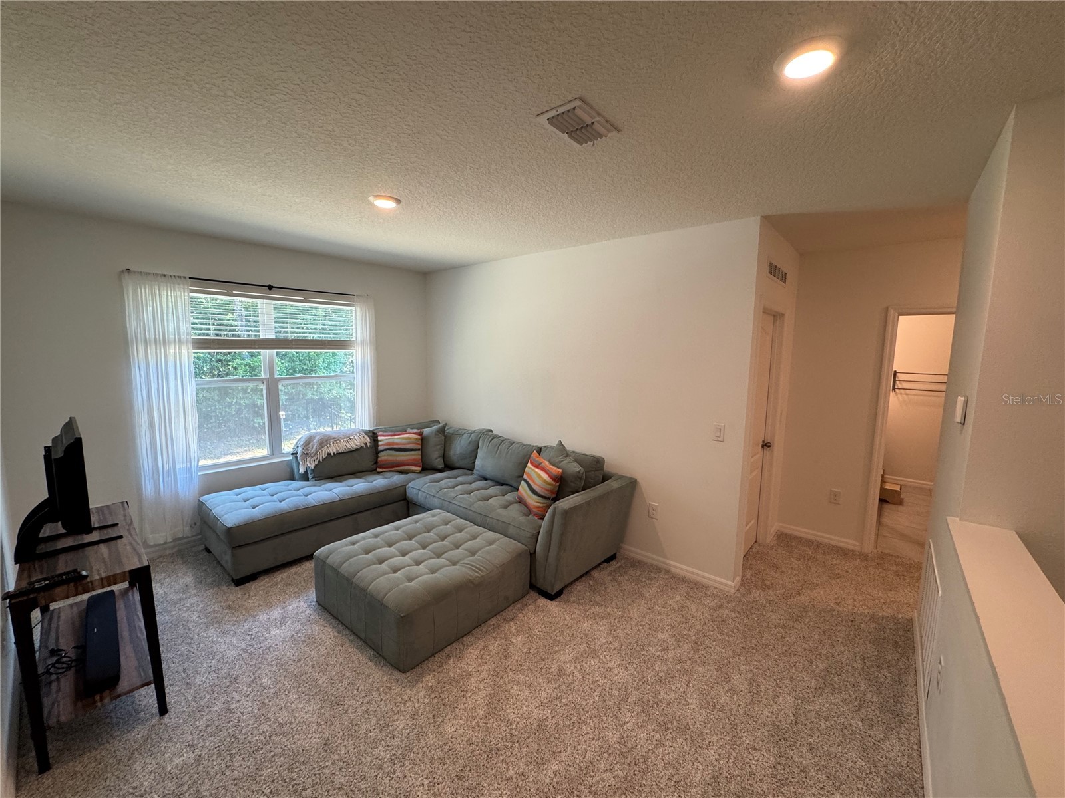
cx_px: 532
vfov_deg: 85.7
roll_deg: -0.7
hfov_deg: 102.1
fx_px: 431
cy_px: 399
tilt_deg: -6.8
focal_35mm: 14
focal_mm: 2.22
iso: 200
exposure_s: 1/120
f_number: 2.2
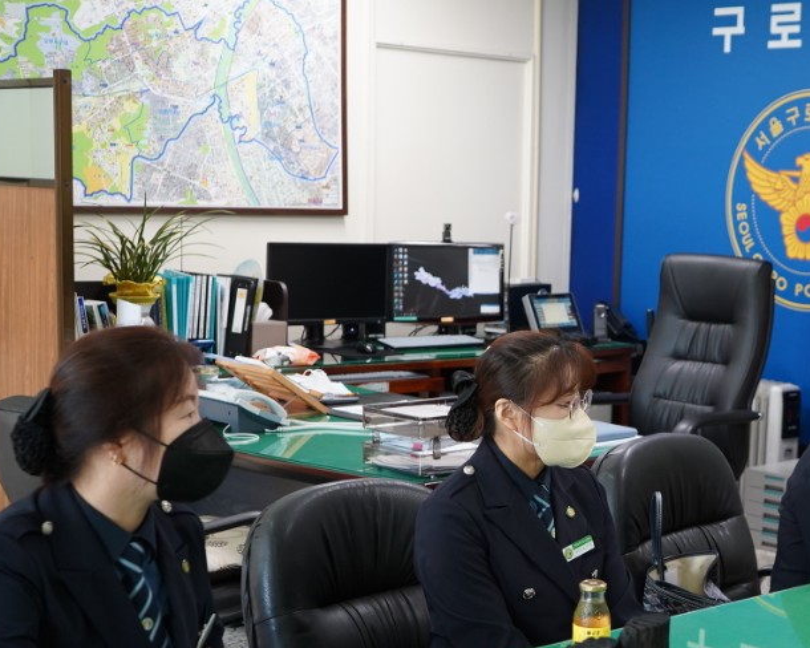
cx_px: 729
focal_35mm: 61
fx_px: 1462
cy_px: 374
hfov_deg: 29.7
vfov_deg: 25.0
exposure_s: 1/161
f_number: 4
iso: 1600
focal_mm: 31
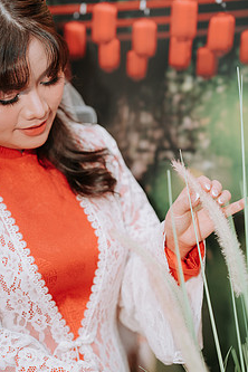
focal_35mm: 115
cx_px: 82
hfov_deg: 11.9
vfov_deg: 17.8
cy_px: 185
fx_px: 1188
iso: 800
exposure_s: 1/160
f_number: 2.2
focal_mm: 85
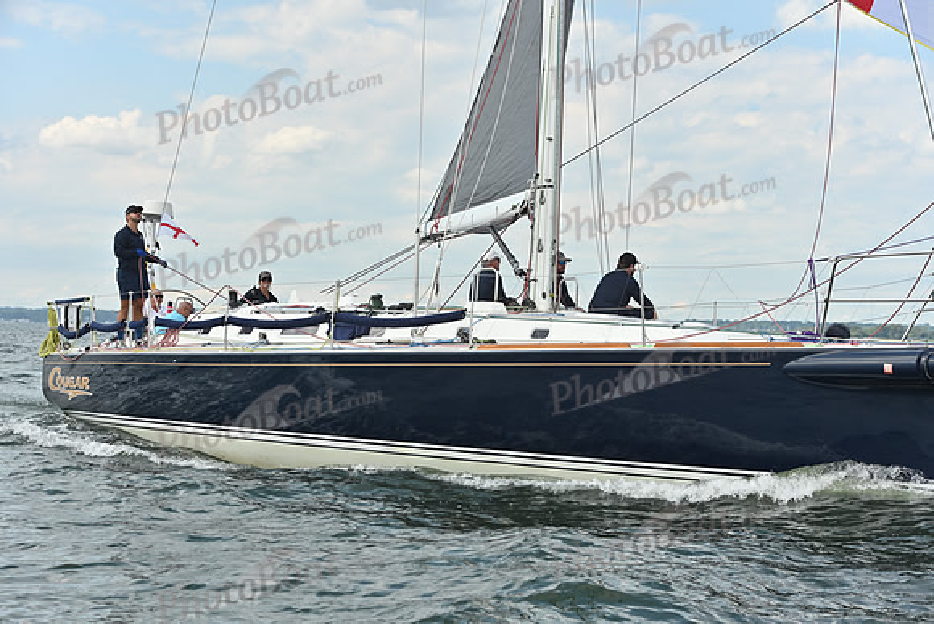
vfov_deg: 19.5
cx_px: 467
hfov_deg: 28.8
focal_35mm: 70
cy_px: 312
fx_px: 1816
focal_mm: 70
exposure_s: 1/1600
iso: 320
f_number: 6.3
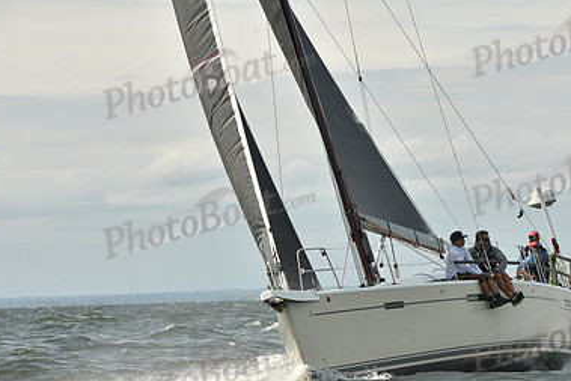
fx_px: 3760
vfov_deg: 5.8
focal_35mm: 237
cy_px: 276
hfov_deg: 8.7
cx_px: 395
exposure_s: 1/800
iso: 250
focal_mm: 155
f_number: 9
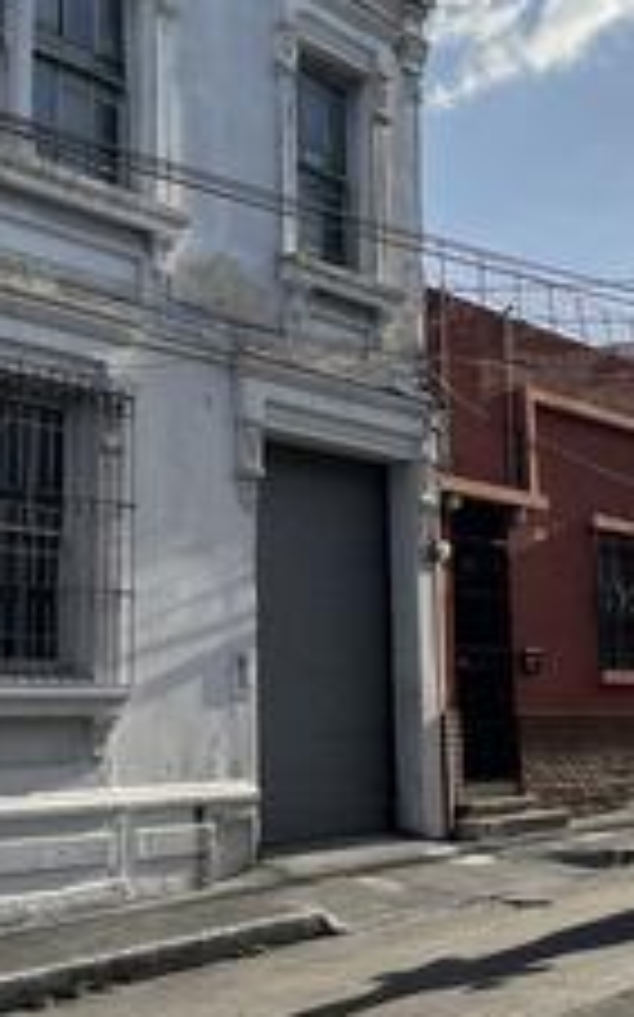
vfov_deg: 33.3
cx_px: 355
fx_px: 1689
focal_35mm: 61
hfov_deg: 21.3
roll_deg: +1.1
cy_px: 376
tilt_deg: +12.2
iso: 50
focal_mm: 5.1
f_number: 1.6
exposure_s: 1/4484
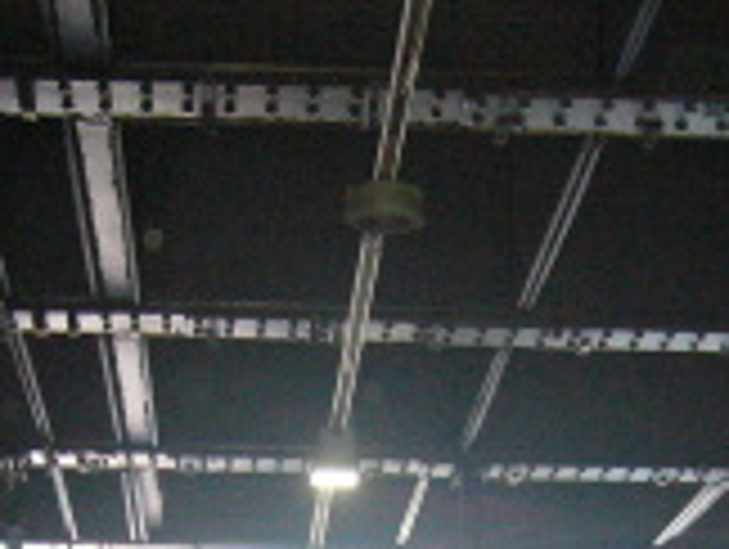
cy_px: 628
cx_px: 297
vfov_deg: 13.4
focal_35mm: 108
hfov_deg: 18.2
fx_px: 2278
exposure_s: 1/60
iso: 320
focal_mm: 5.8
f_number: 2.8
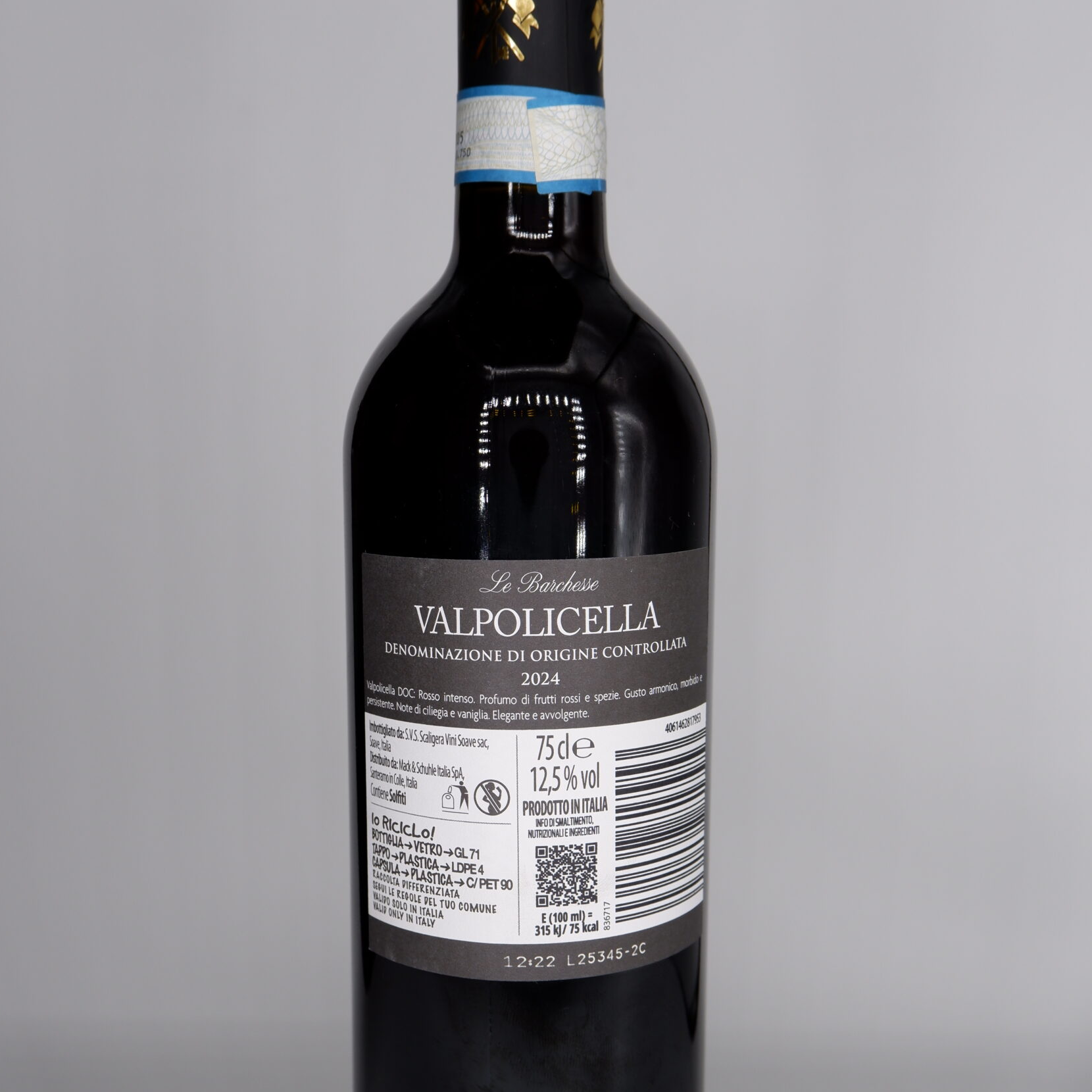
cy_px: 610
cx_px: 536
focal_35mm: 38
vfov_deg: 43.8
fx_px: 1356
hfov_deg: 43.9
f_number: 5
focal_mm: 19.7
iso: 200
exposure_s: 1/180
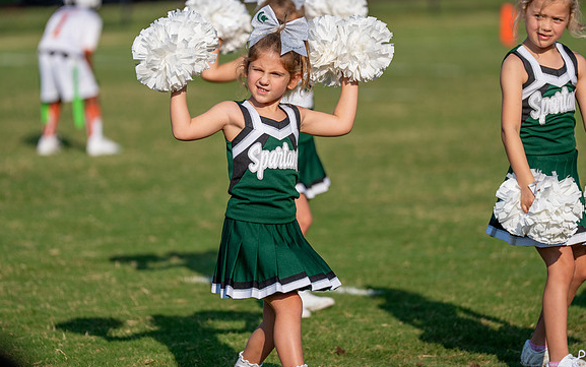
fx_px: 3914
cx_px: 298
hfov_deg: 8.6
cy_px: 149
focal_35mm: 245
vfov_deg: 5.4
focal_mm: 200
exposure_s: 1/5000
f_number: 2.8
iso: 200
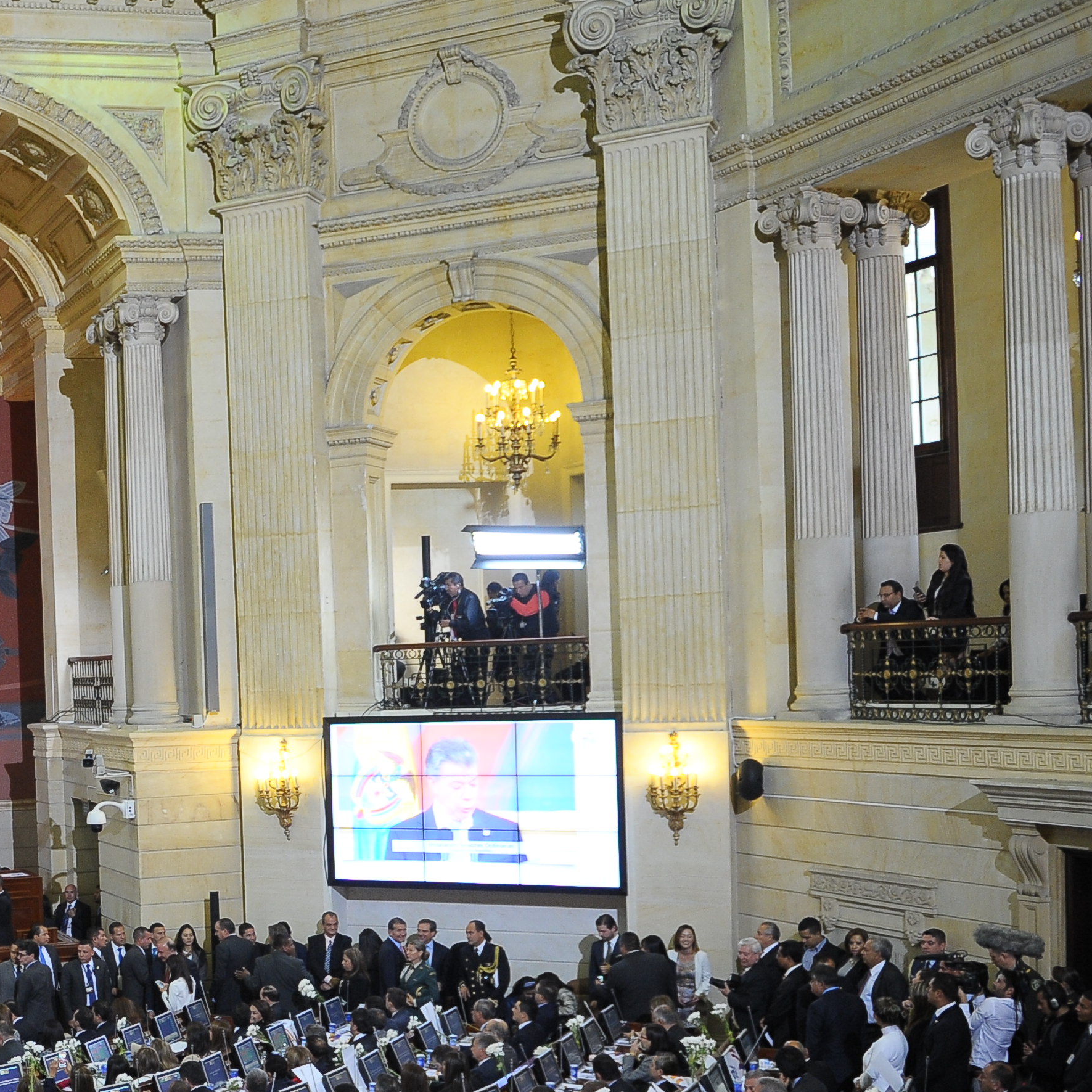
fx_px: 1749
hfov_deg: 31.5
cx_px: -52
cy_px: 714
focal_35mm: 49
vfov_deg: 34.4
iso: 1250
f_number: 2.8
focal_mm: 24
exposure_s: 1/160
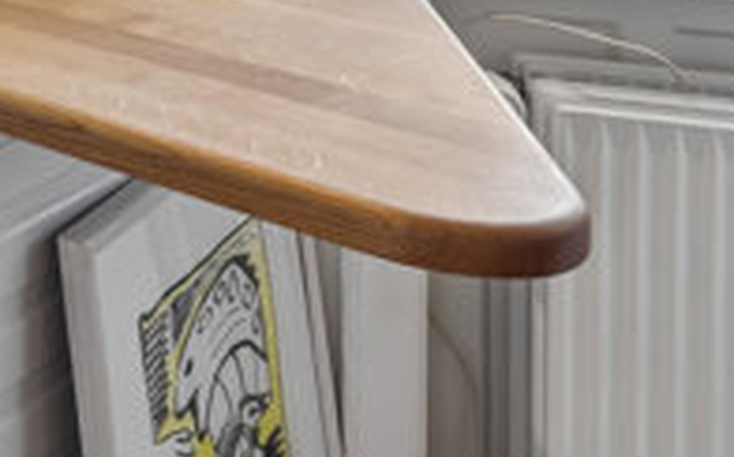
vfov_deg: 14.4
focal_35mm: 75
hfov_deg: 21.4
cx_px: -468
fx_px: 1499
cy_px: -466
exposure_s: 1/3.33
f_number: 8
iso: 160
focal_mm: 18
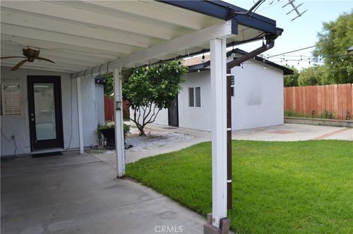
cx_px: 176
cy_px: 117
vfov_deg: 47.8
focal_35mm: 27
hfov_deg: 67.4
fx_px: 264
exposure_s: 1/250
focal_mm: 18
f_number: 10
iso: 400
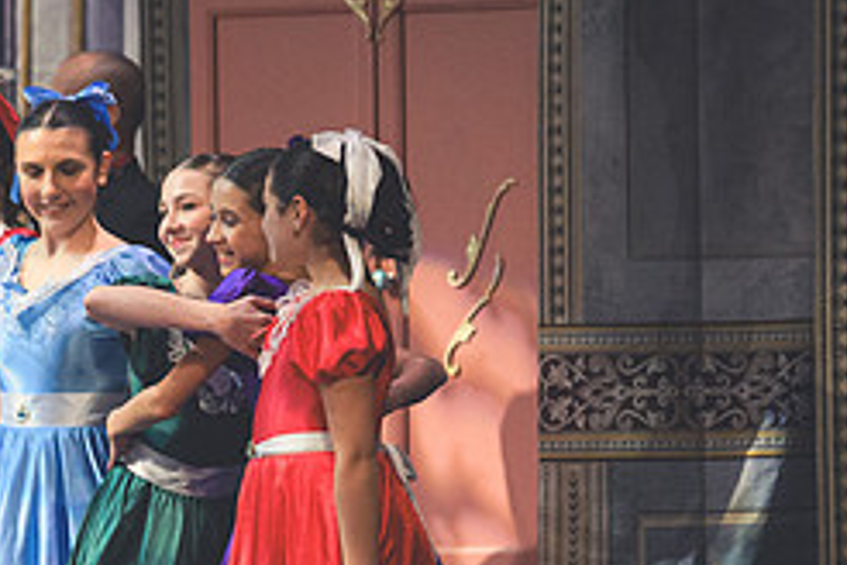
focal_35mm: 708
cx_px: 406
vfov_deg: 1.9
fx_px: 16656
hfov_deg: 2.9
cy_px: 455
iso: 2500
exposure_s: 1/400
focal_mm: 200
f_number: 2.8
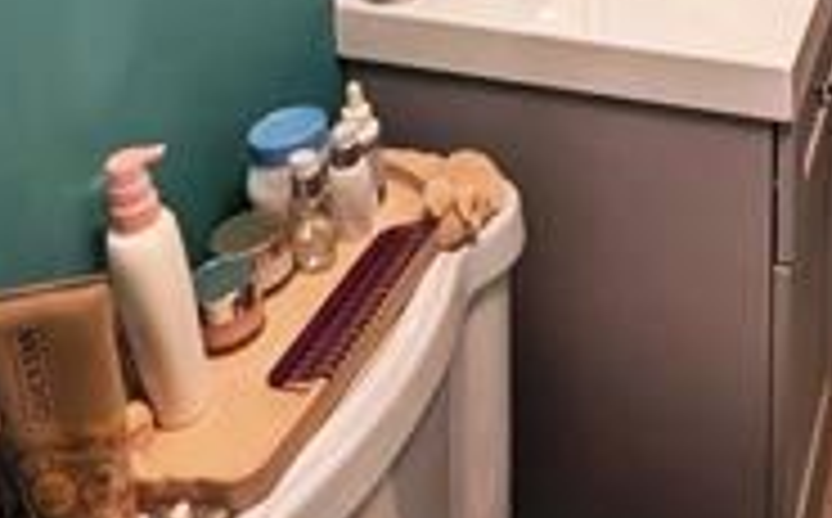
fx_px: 996
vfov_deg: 23.5
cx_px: 733
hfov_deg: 42.0
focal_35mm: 44
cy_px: -252
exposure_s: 1/40
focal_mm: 2.02
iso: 319
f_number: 1.7
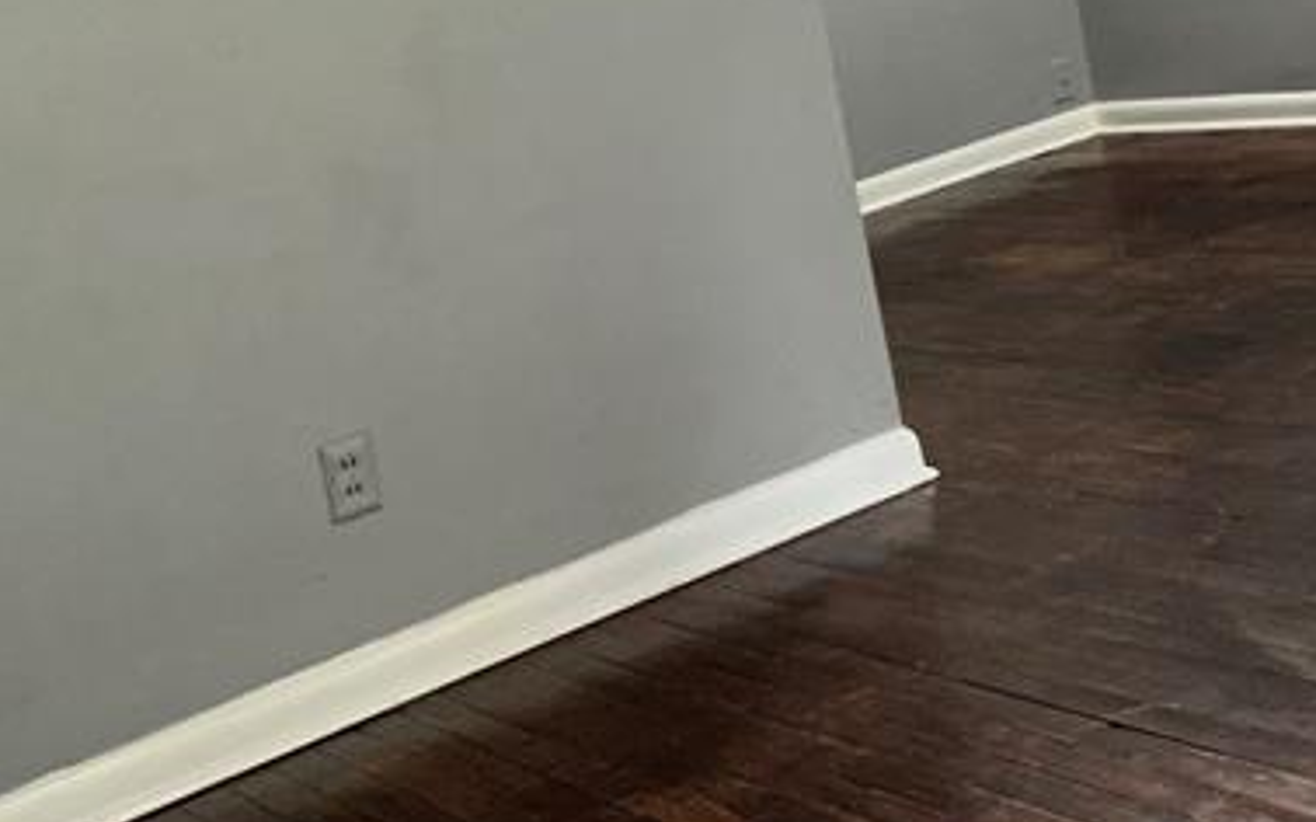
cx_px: 1553
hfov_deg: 26.6
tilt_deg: +2.9
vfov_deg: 16.8
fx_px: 2474
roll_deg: +11.4
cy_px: -467
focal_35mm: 69
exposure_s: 1/60
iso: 400
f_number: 1.78
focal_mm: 6.86
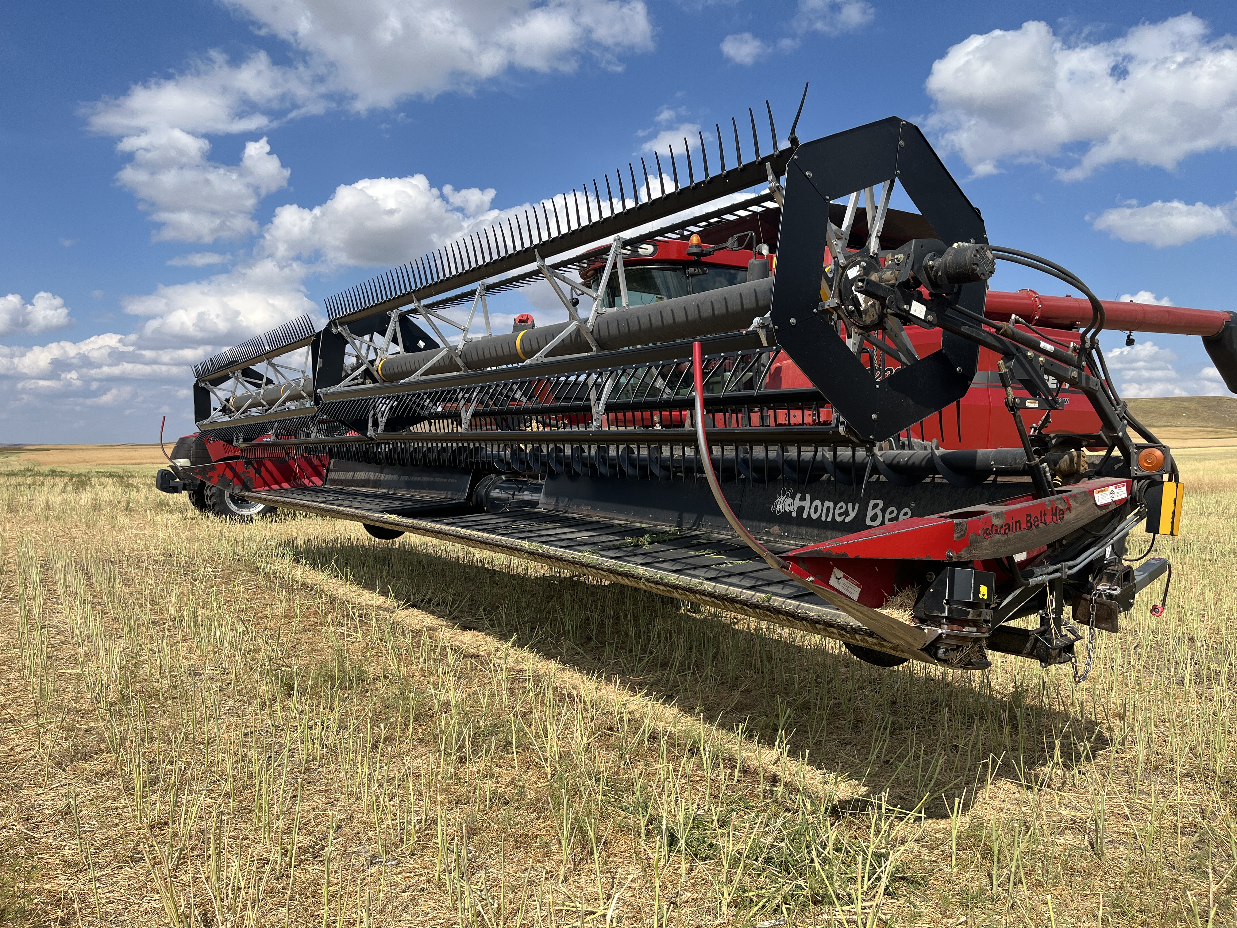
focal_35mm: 26
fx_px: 929
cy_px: 464
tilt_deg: -0.2
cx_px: 618
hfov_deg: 67.3
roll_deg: -1.1
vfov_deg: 53.1
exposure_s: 1/3876
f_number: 1.6
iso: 50
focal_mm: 5.1
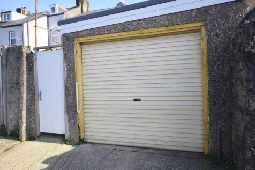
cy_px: 85
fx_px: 212
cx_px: 128
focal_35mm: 30
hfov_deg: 61.9
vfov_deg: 43.6
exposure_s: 1/250
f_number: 8
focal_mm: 20
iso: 220
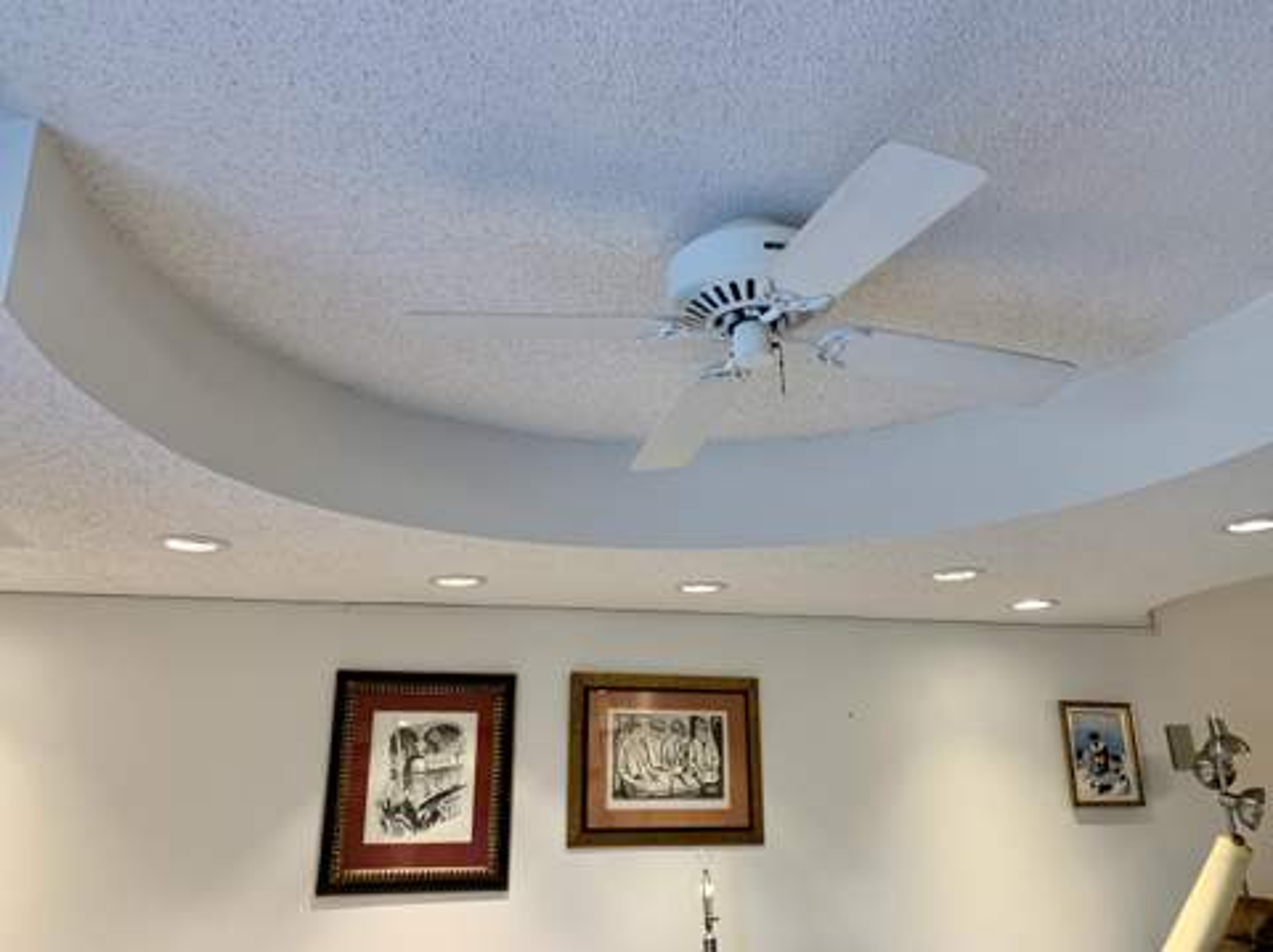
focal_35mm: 26
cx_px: 636
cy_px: 476
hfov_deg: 67.4
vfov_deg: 53.0
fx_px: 955
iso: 64
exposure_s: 1/60
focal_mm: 4.25
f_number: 1.8
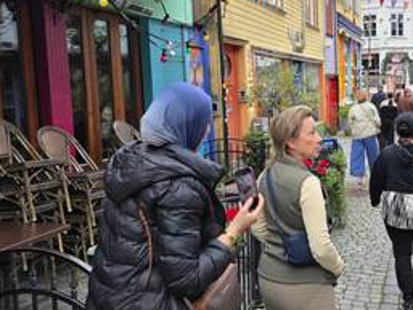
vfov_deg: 33.5
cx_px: 307
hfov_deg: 42.6
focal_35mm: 43
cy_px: 119
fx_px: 513
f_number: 1.7
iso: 40
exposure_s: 1/359
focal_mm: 6.3
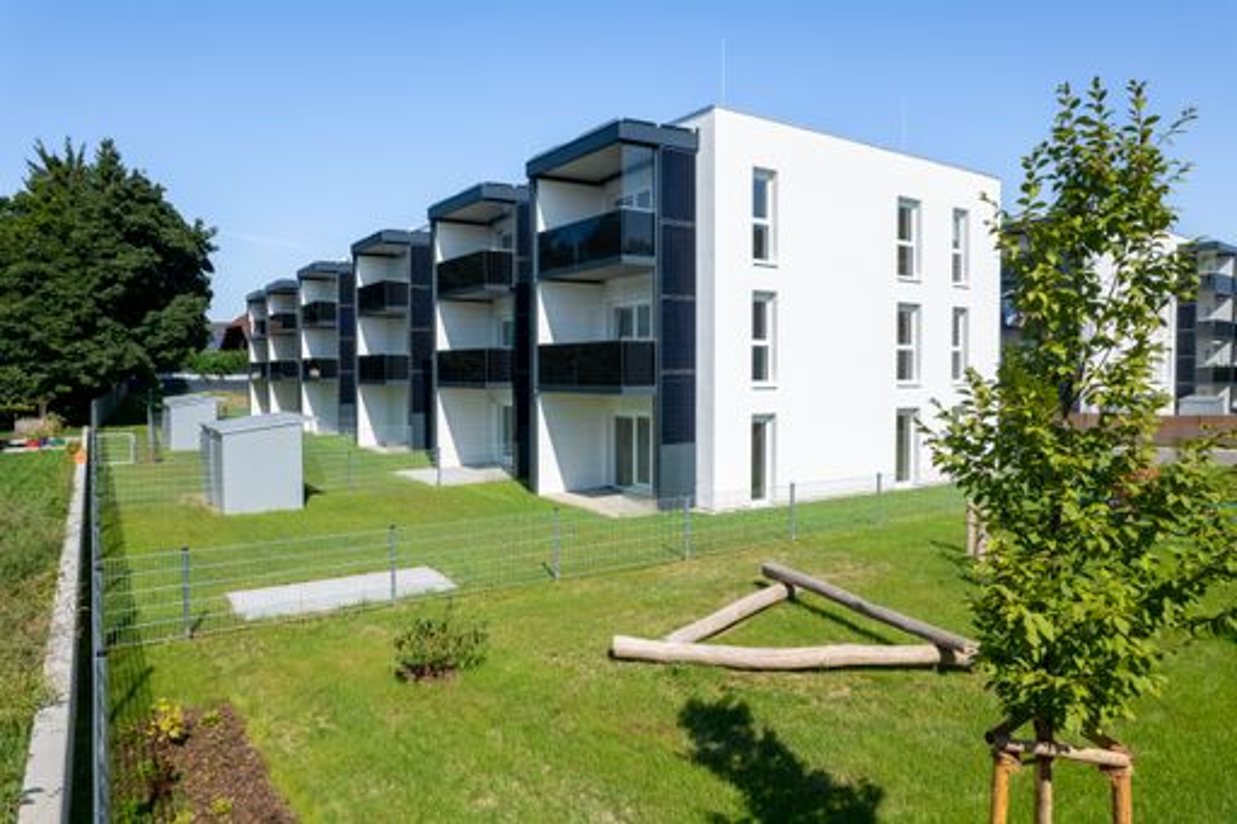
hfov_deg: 78.6
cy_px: 412
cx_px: 618
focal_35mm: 22
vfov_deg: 57.2
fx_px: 756
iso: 100
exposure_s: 1/800
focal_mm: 8.38
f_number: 2.8
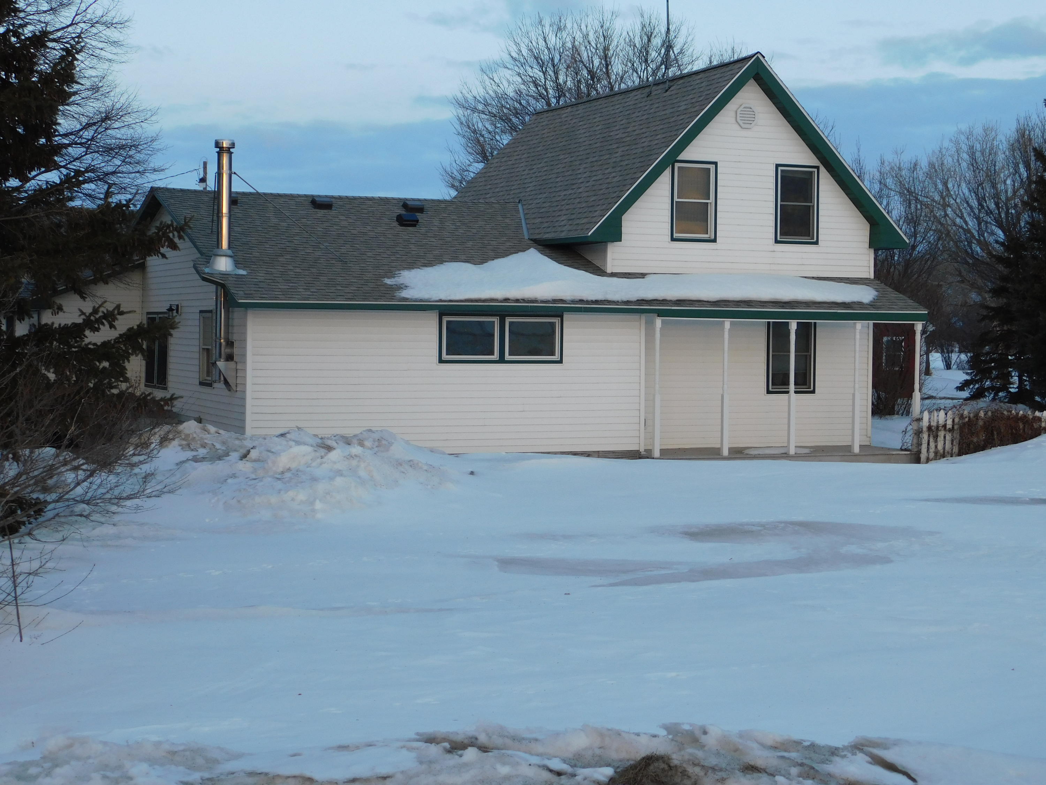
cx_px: 523
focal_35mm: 59
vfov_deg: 24.8
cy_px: 392
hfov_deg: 32.7
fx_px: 1783
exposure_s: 1/100
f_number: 4
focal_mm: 10.4
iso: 125
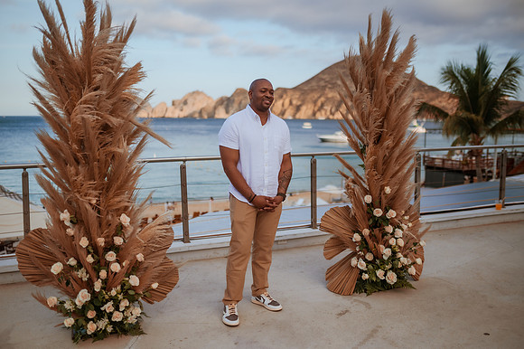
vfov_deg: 37.8
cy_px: 174
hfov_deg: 54.5
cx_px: 262
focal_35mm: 35
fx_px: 509
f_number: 1.4
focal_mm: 35
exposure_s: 1/8000
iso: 320
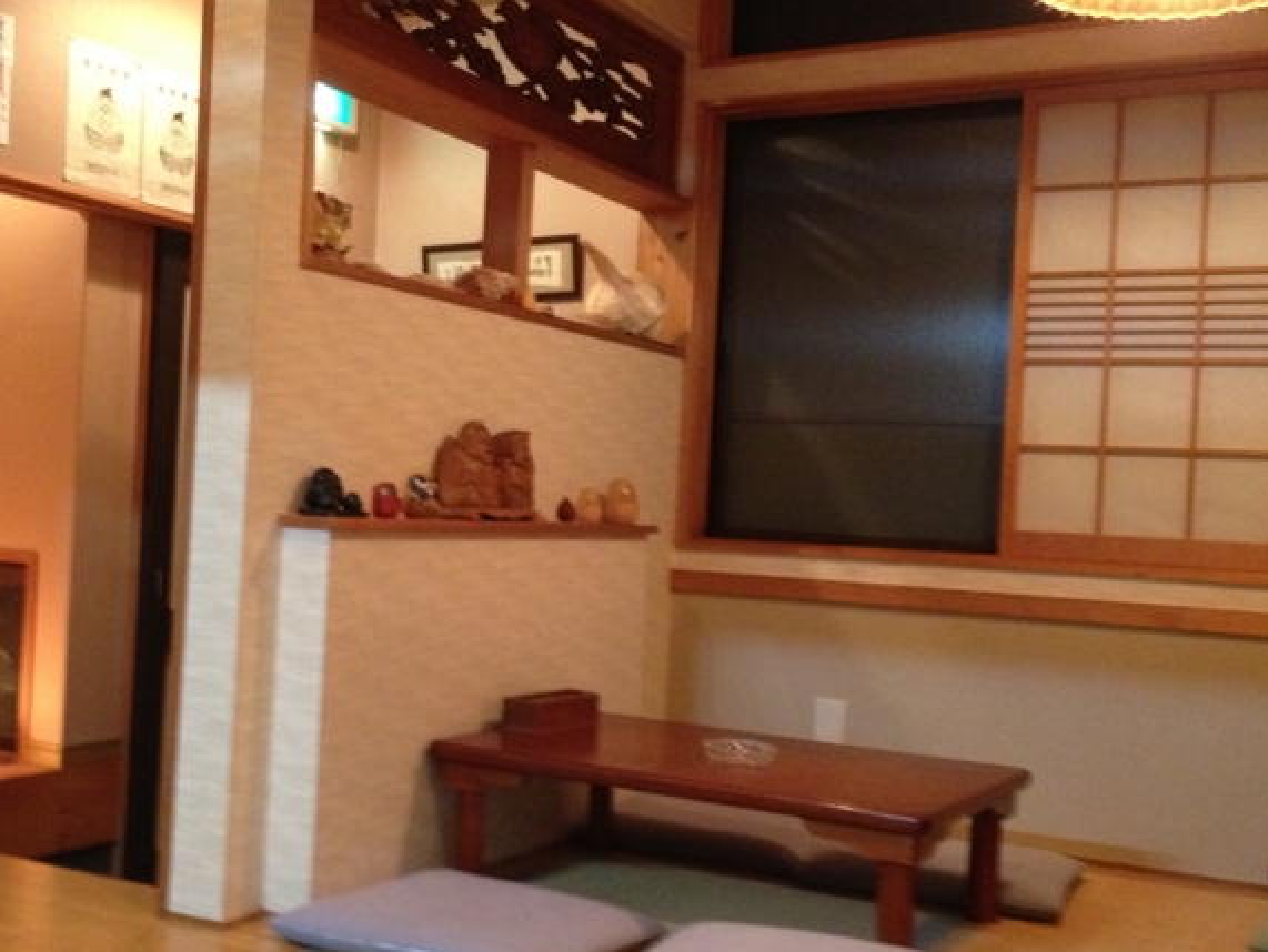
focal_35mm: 49
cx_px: 462
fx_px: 1796
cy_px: 486
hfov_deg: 38.6
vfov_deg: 29.7
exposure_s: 1/15
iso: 400
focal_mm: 4.28
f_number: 2.4
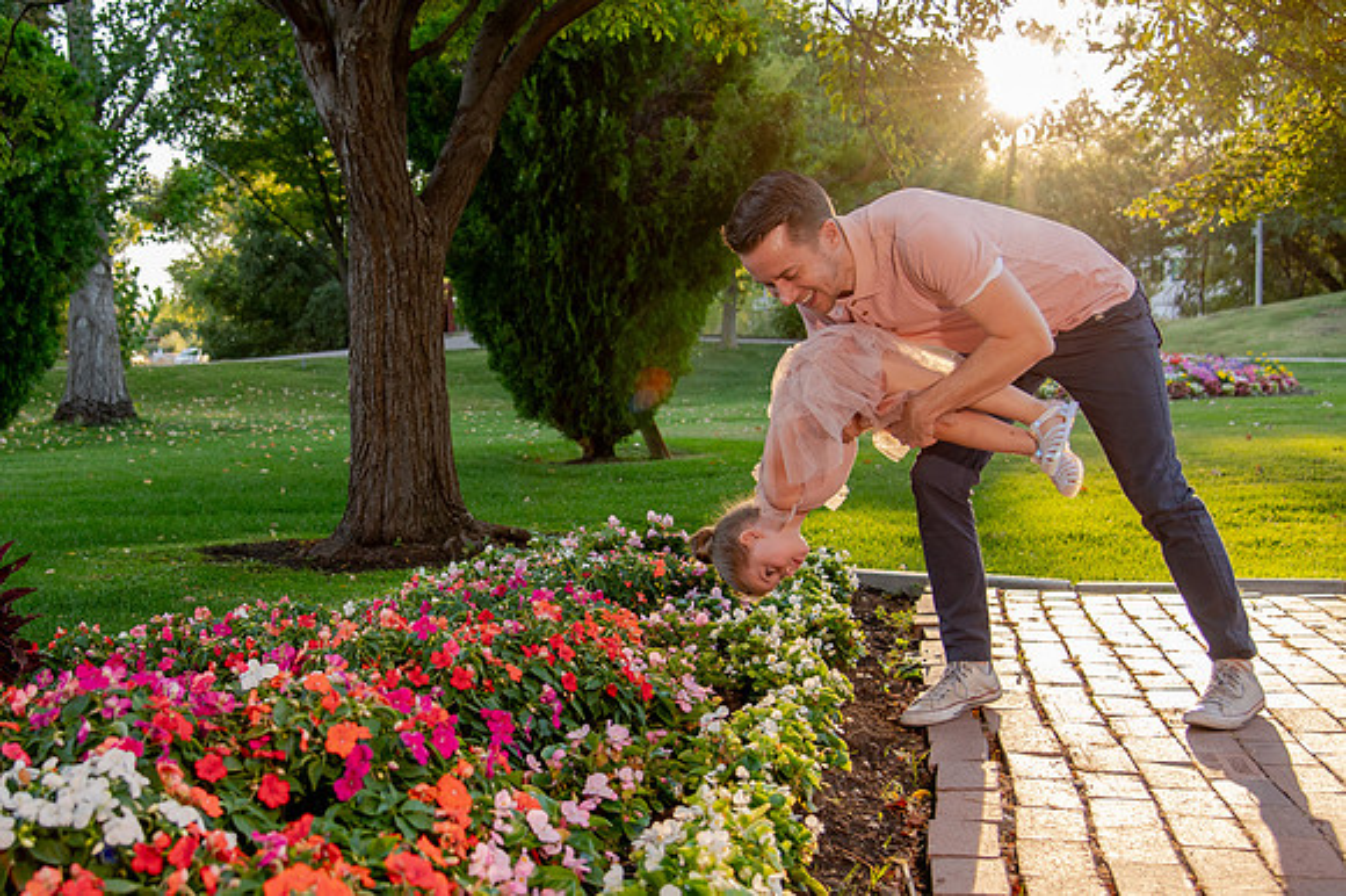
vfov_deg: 28.2
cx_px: 480
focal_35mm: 48
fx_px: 1776
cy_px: 536
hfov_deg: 41.1
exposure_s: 1/400
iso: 640
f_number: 4
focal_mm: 32
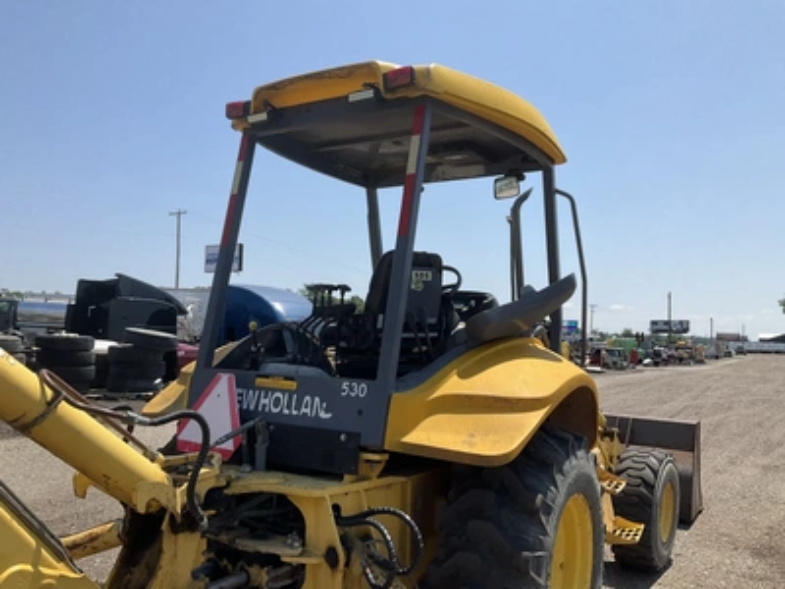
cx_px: 392
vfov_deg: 48.2
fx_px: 658
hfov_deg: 61.7
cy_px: 294
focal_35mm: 29
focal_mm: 3
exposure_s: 1/2320
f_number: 1.8
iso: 25
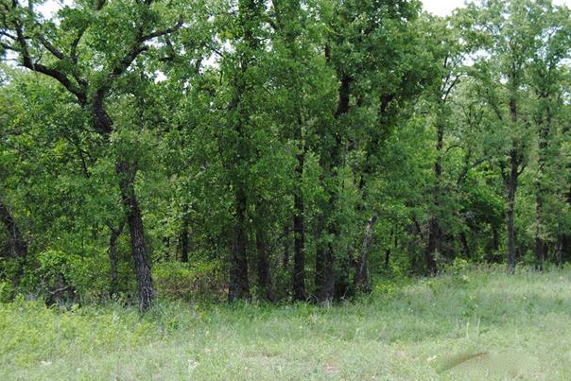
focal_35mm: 54
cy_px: 191
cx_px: 286
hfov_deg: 36.9
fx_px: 857
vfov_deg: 25.1
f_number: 6.3
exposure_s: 1/160
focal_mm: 34
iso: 100
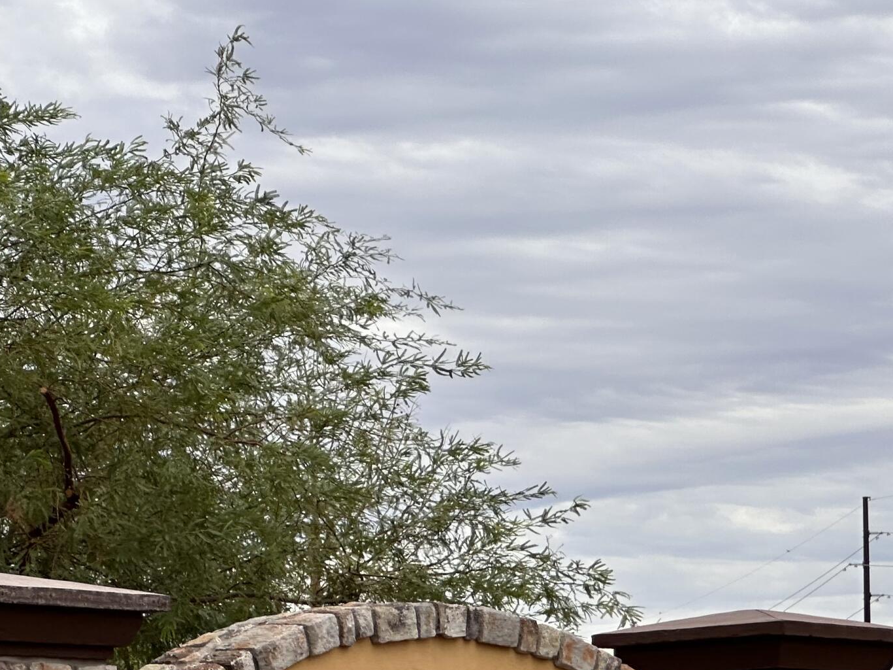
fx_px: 4359
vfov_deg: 8.7
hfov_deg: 11.7
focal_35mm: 169
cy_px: 651
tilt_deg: +1.6
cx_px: 368
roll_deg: -0.3
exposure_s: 1/268
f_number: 2.8
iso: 32
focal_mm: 9
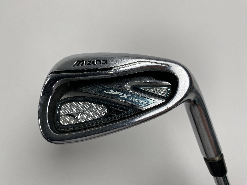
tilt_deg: -70.0
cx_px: 124
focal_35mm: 25
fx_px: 178
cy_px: 92
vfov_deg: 54.9
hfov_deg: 69.4
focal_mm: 4.25
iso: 32
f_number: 1.8
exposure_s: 1/228
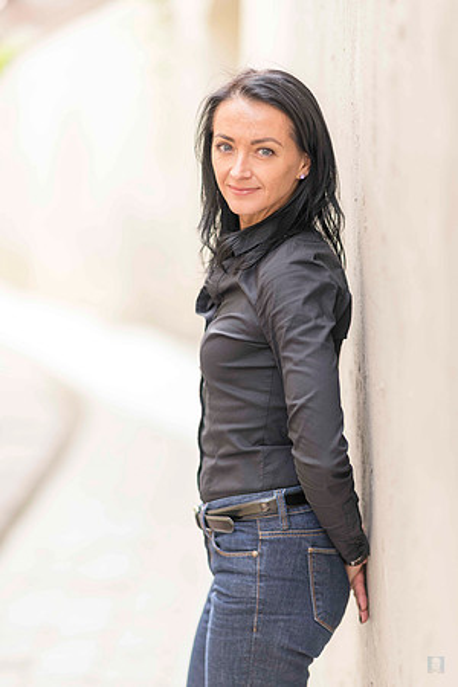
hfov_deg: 13.0
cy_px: 344
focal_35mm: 105
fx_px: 2004
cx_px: 229
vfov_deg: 19.5
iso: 64
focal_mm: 105
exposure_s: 1/320
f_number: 1.6
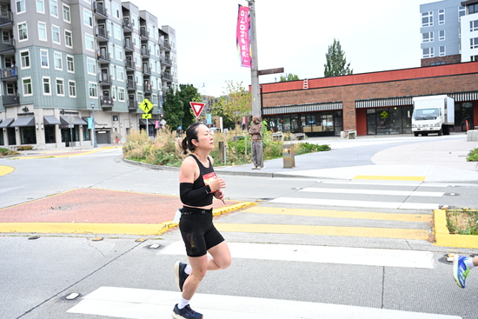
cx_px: 239
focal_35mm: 34
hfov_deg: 56.5
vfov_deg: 39.4
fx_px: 445
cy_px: 160
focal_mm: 33.5
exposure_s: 1/800
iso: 2000
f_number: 4
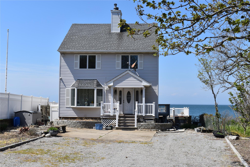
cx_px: 125
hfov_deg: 41.1
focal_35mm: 48
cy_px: 84
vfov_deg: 28.1
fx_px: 333
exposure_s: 1/320
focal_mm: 32
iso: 100
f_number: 9
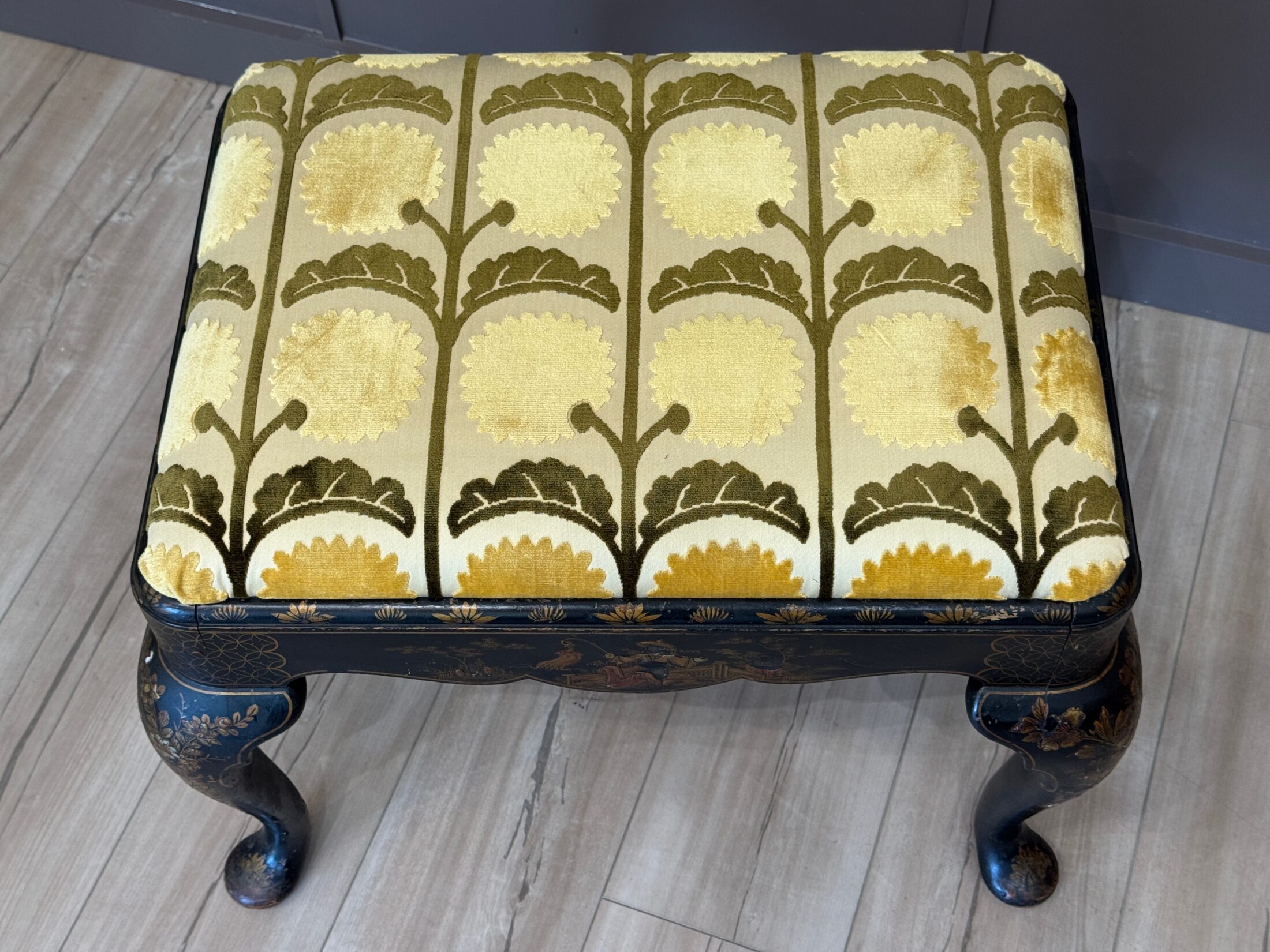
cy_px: 476
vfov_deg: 30.3
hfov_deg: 39.7
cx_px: 635
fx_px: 1761
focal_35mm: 48
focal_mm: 6.76
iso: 100
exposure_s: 1/120
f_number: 1.78
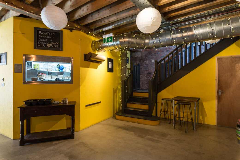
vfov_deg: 64.6
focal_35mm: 19
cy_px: 80
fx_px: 127
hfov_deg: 86.9
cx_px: 120
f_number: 9
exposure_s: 1.6
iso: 100
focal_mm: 19
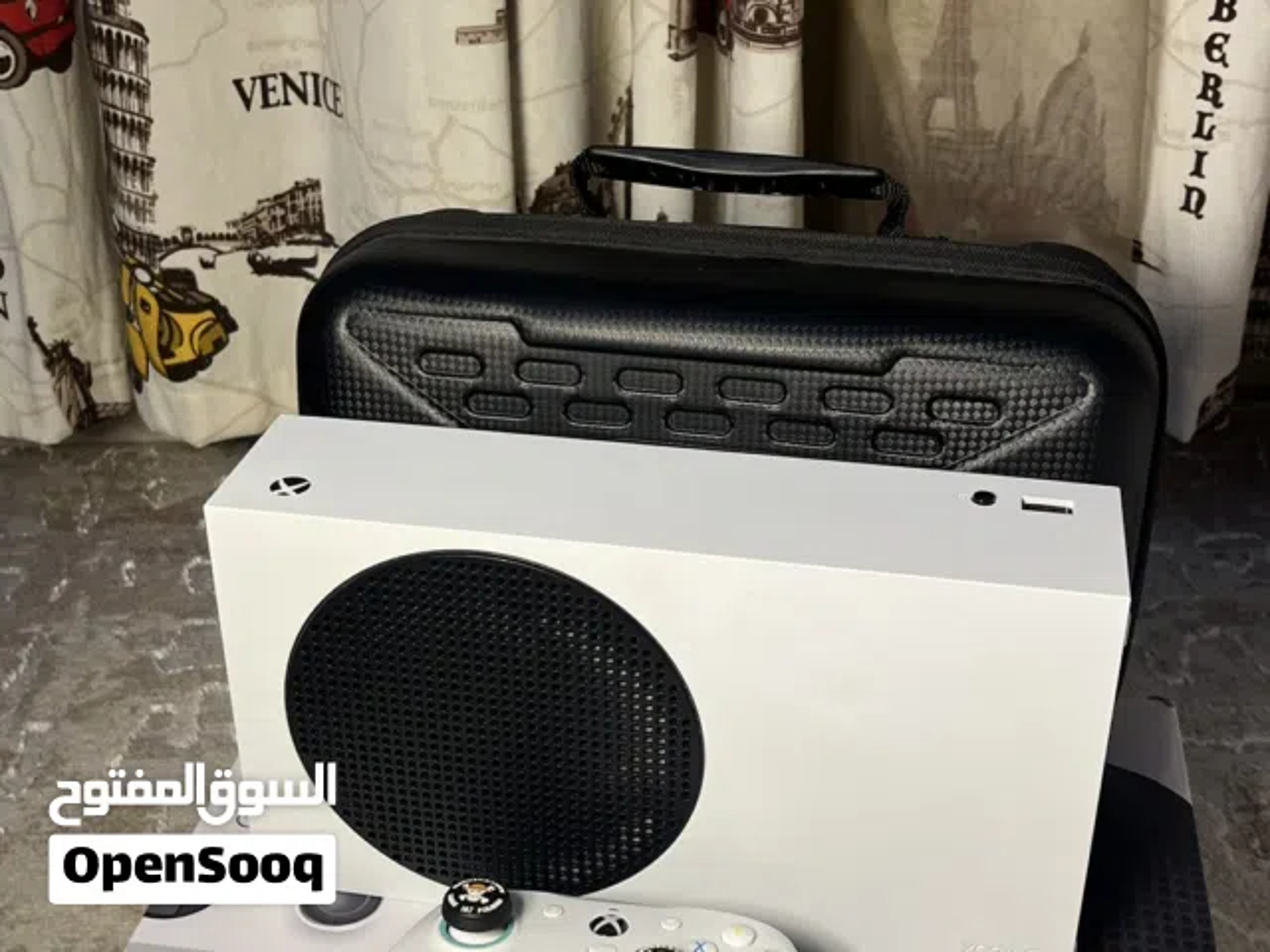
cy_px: 476
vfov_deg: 53.1
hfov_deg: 67.3
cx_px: 635
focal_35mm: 26
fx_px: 954
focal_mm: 5.1
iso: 80
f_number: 1.6
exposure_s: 1/119
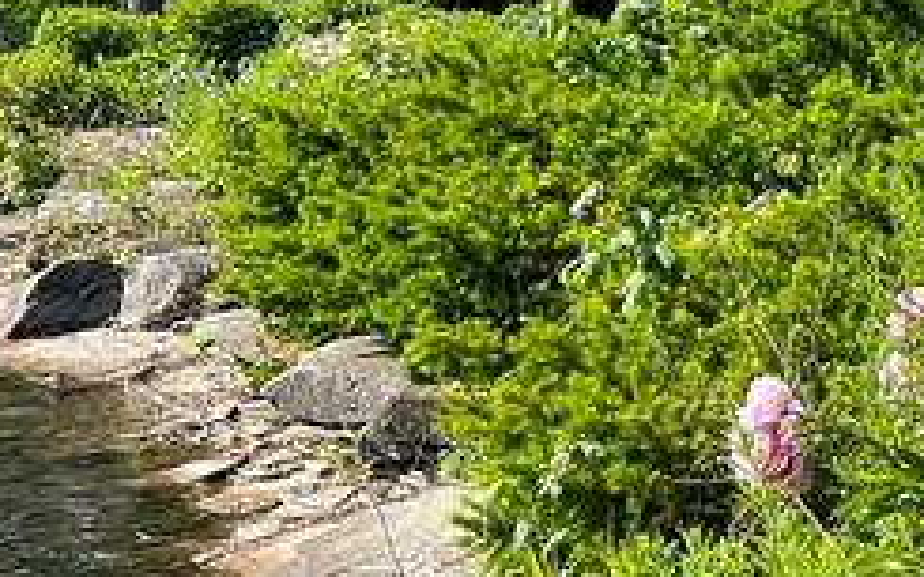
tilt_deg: -4.4
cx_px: 1825
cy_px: 189
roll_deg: -0.9
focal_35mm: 115
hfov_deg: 14.9
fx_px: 2895
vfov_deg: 11.4
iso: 50
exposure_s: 1/2299
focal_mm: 5.7
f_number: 1.5
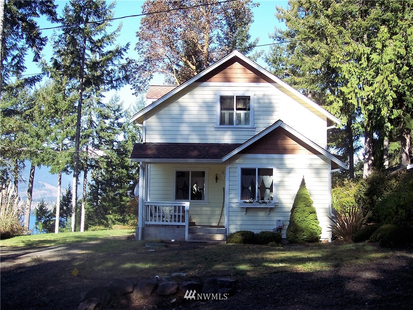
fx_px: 465
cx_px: 206
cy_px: 155
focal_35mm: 39
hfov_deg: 47.9
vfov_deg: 36.8
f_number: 3.4
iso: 100
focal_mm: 8
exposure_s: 1/250
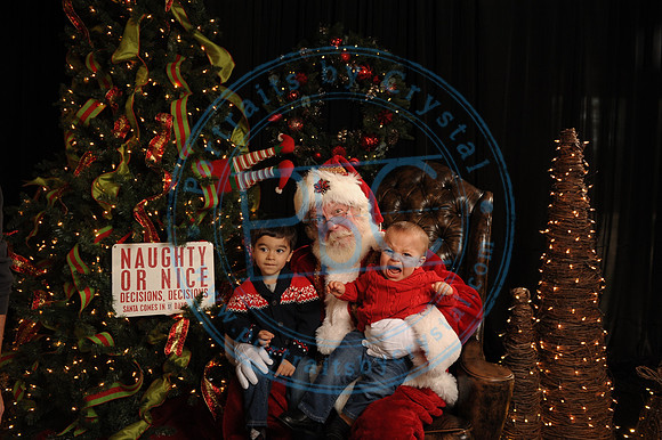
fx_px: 441
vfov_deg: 53.1
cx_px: 331
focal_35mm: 24
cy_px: 220
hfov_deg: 73.8
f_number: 5.6
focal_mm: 24
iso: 1000
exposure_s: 1/125
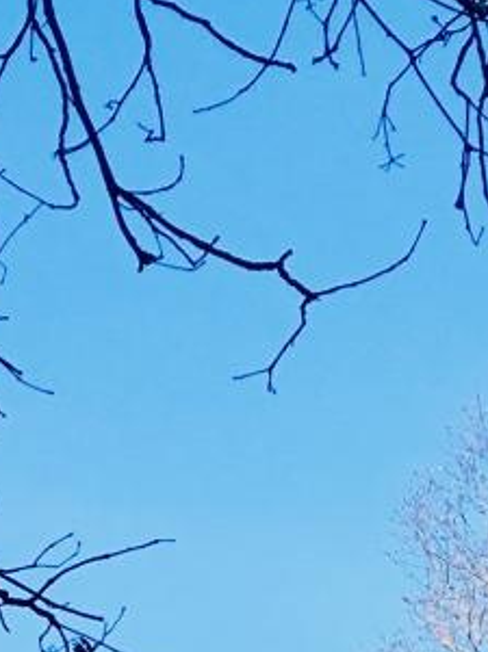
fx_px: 3636
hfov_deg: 7.6
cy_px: 1659
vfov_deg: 9.1
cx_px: 553
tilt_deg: -0.6
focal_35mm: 193
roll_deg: -0.2
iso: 25
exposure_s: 1/810
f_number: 2.2
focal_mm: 4.15
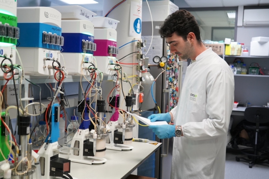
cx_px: 134
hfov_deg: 47.4
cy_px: 90
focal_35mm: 41
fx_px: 306
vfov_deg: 32.6
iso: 2500
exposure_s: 1/160
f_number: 4.5
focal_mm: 41
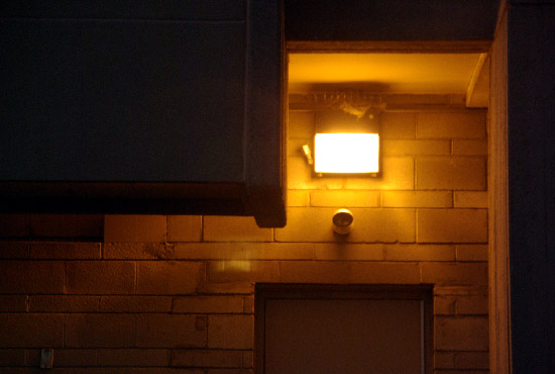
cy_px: 187
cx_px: 278
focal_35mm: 105
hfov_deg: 19.4
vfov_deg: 13.1
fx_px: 1623
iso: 800
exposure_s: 1/40
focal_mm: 70
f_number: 4.5
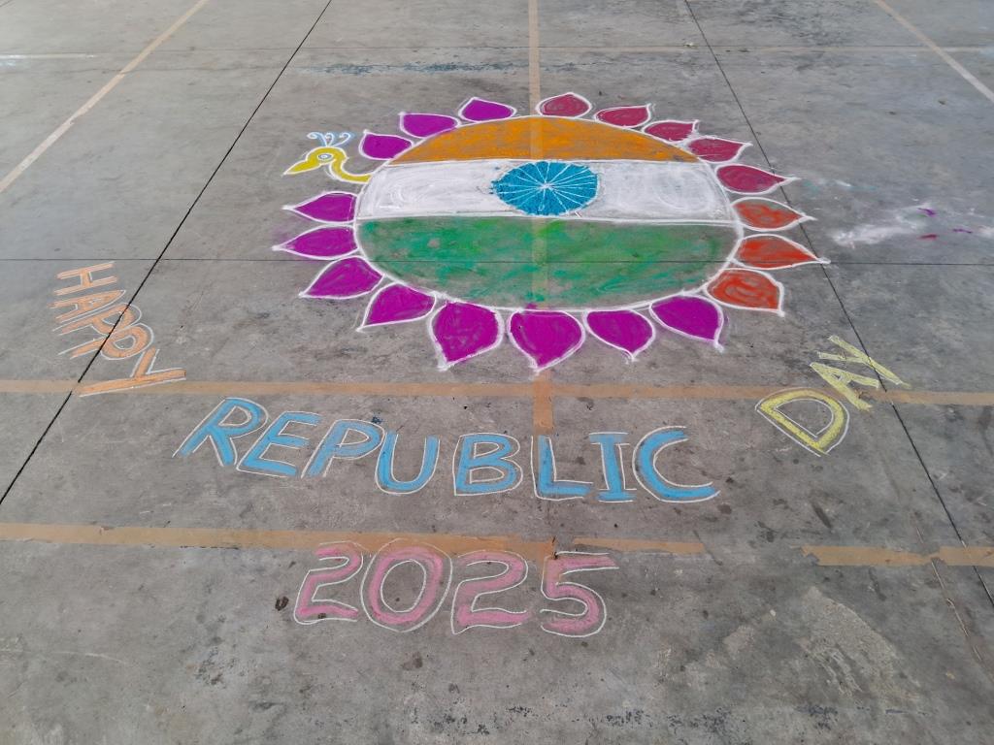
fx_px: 747
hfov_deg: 67.3
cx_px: 497
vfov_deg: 53.1
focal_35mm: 26
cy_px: 372
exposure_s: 1/40
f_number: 1.8
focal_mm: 3.98
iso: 64
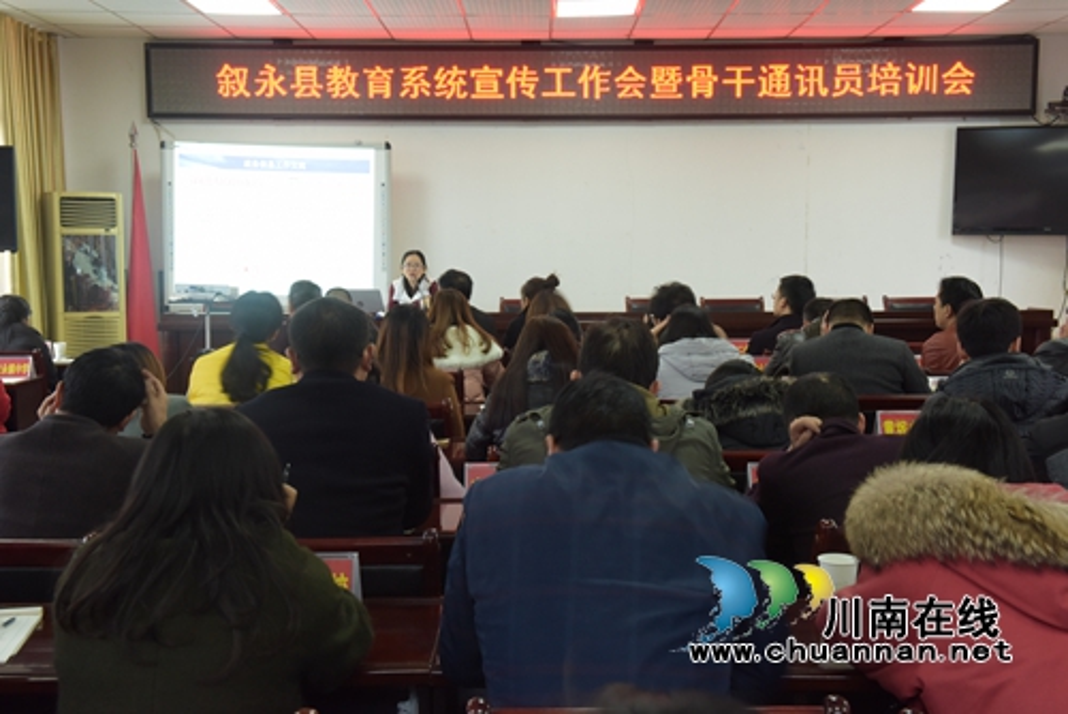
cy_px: 357
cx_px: 534
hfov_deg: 43.6
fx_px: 1336
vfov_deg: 29.9
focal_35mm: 45
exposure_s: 1/4
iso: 2000
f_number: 13
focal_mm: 45
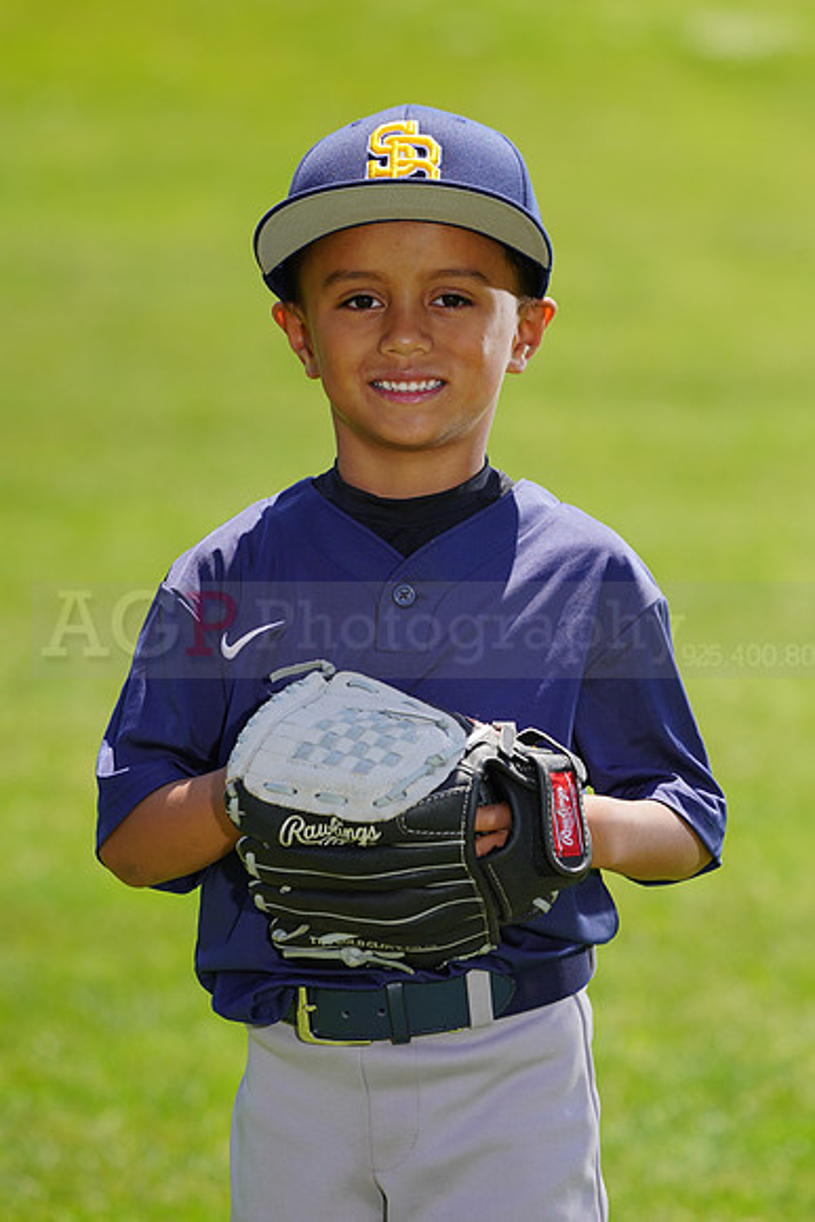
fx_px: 9095
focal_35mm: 268
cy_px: 611
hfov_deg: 5.1
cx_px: 408
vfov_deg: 7.7
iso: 100
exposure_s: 1/250
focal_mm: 268
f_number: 7.1
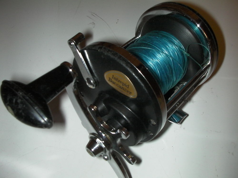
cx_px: 119
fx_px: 261
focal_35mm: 38
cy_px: 89
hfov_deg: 49.0
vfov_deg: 37.7
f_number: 5.6
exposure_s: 1/30
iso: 200
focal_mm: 6.3
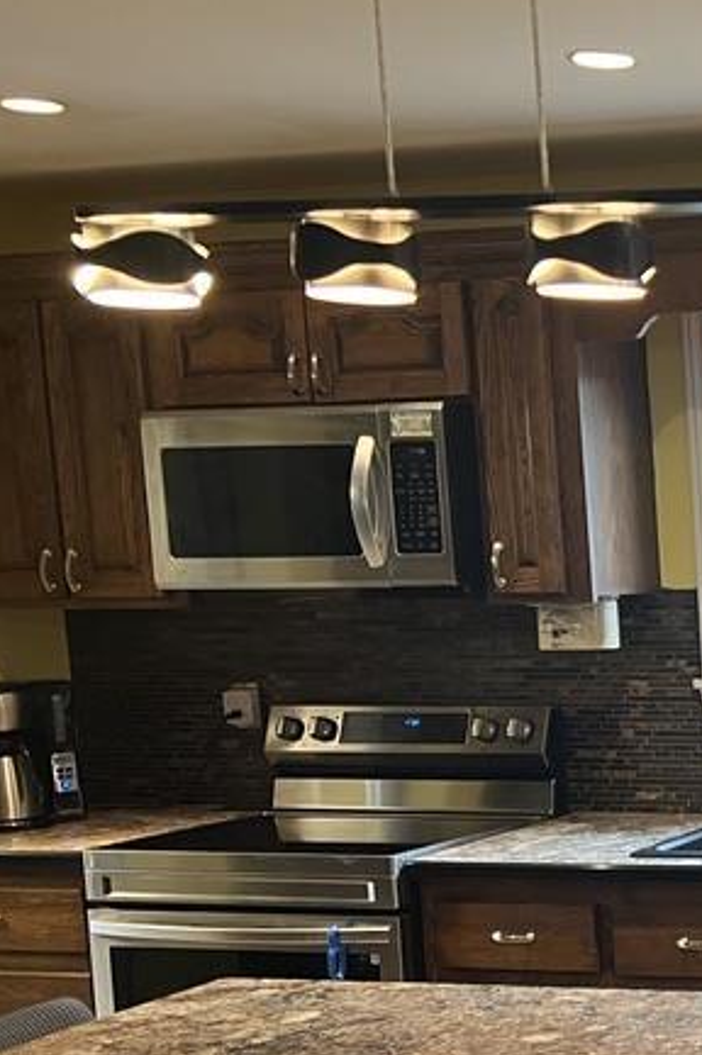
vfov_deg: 31.0
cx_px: 1241
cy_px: 767
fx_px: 1875
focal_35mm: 64
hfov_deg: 17.5
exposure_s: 1/60
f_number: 1.5
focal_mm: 5.7
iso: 160
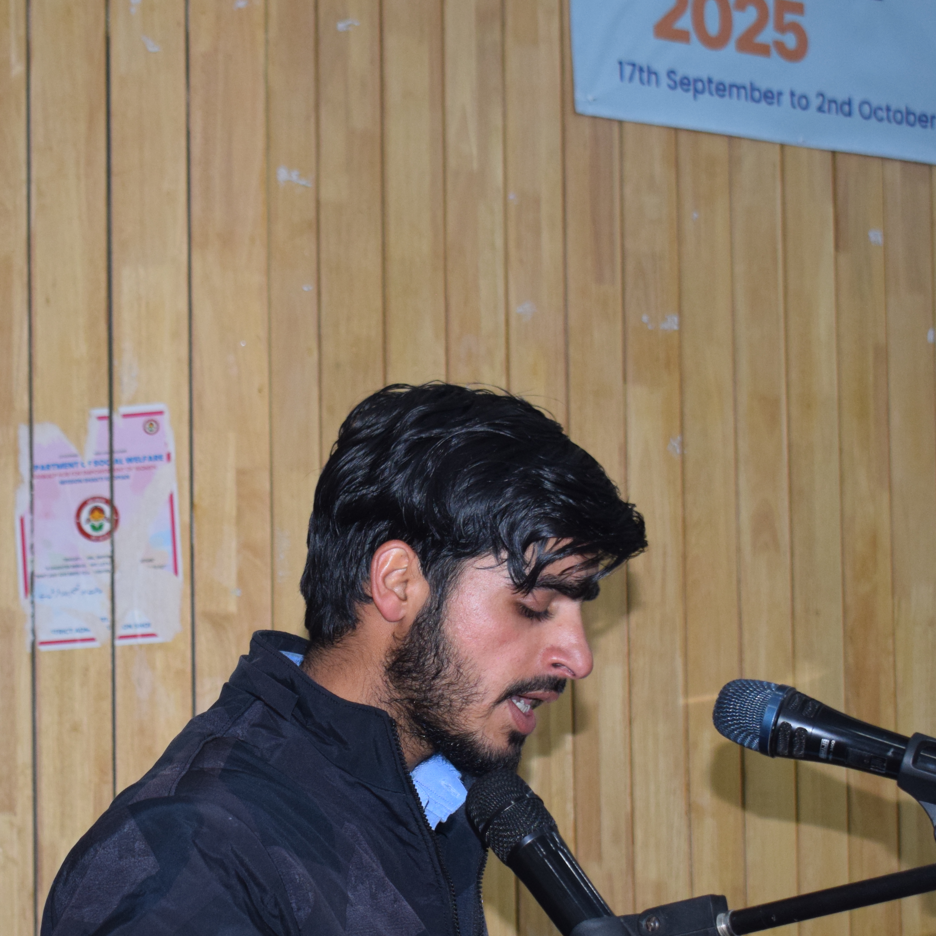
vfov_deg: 18.8
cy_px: 623
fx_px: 2814
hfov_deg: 18.8
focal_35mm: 92
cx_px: 343
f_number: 4.8
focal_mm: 36
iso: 800
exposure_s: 1/80
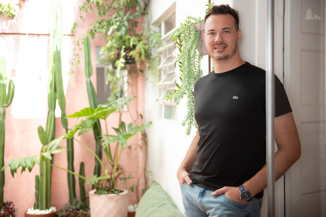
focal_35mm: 50
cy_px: 108
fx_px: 453
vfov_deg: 27.0
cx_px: 163
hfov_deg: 39.6
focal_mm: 50
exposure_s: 1/200
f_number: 2.8
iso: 200
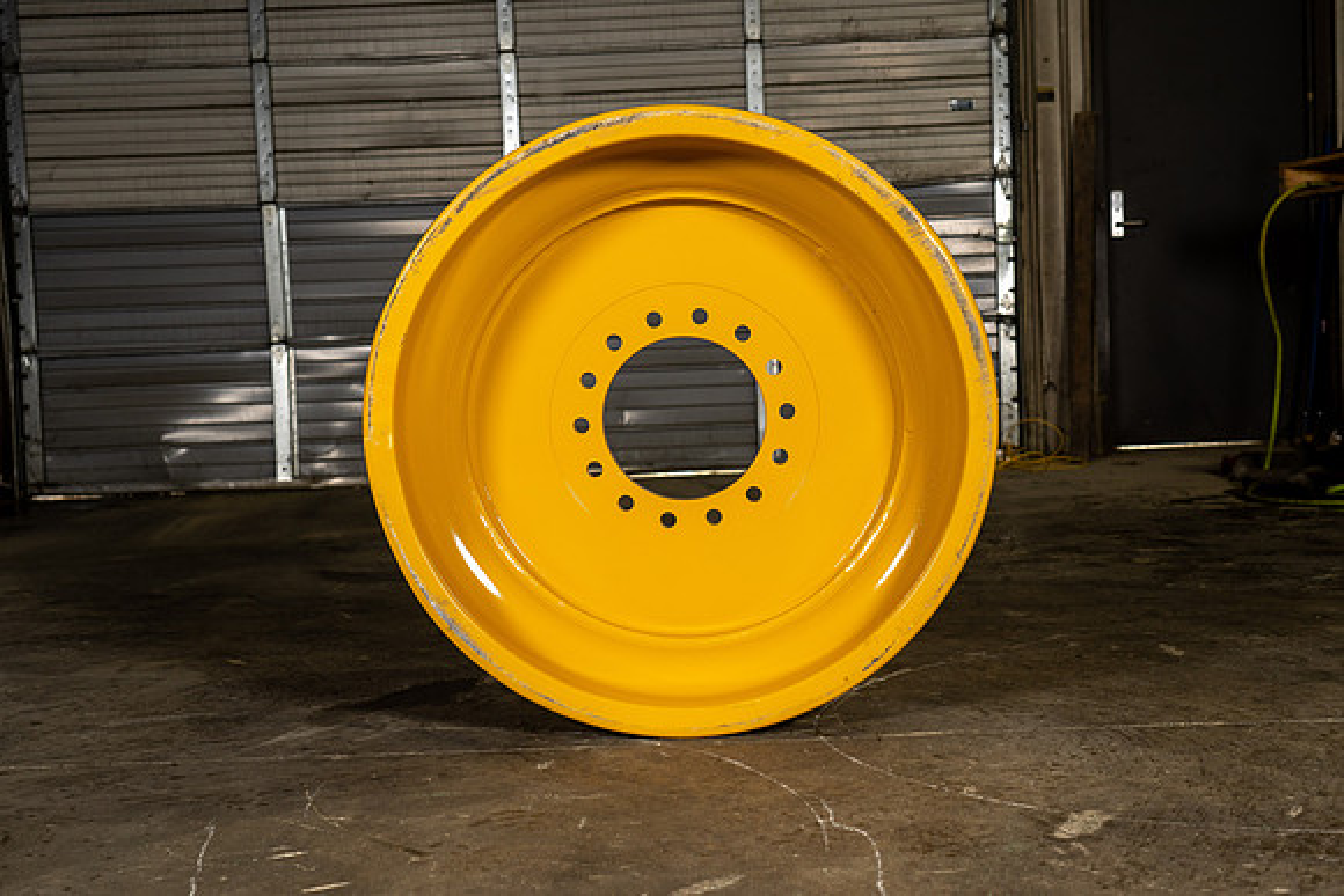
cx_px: 672
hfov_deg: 41.1
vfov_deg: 28.1
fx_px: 1792
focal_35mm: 48
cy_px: 448
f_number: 5.6
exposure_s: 1/100
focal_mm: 48
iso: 800
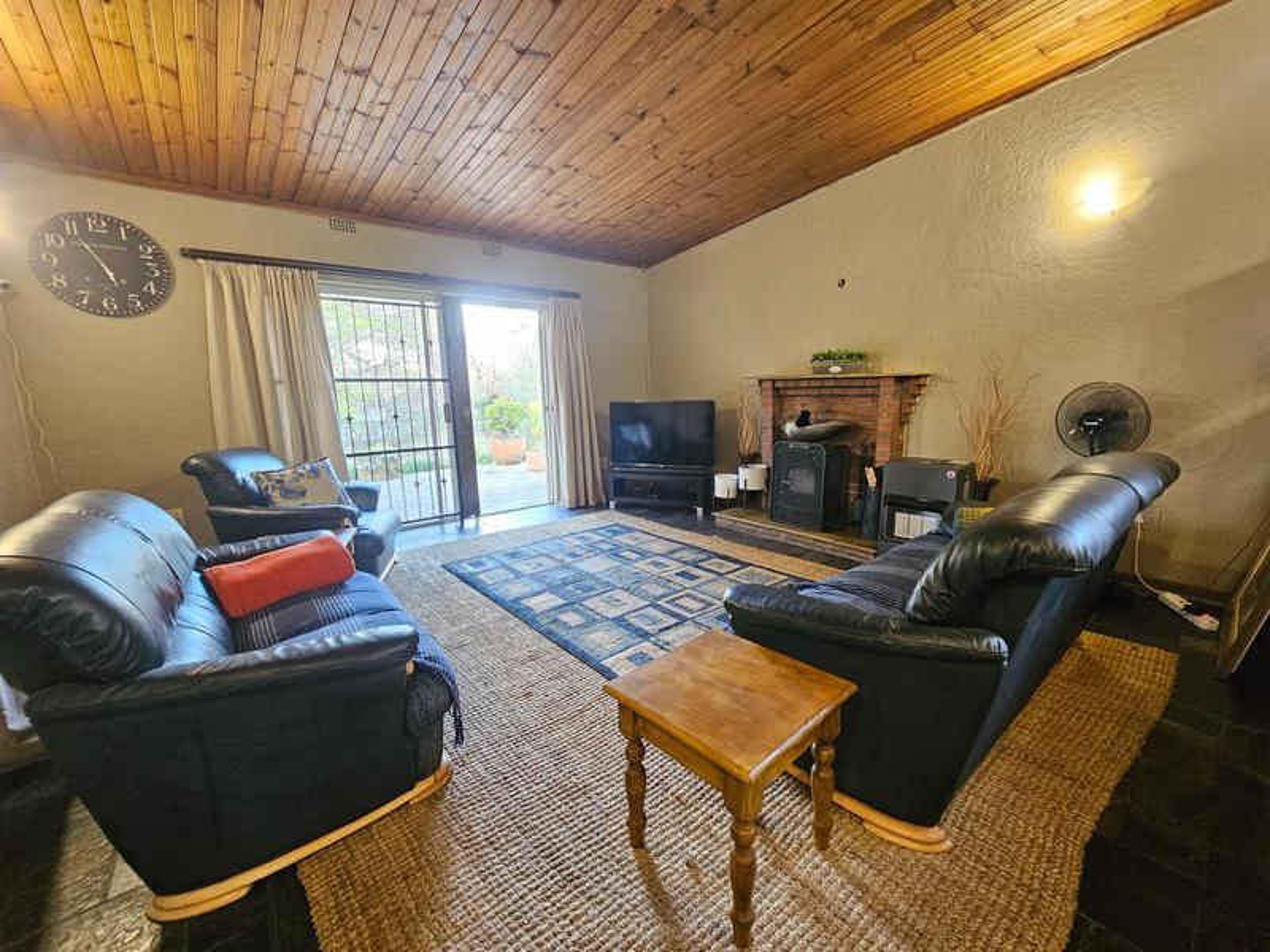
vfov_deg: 89.9
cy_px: 476
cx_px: 635
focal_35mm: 13
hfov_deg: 106.2
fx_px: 477
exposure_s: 1/25
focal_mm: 2.2
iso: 1000
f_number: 2.2
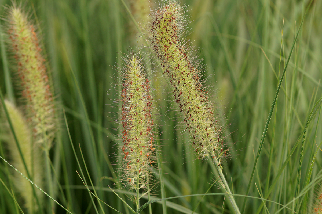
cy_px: 107
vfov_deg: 9.1
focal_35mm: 150
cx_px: 161
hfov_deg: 13.7
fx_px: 1342
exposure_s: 1/200
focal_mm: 100
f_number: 3.5
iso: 100
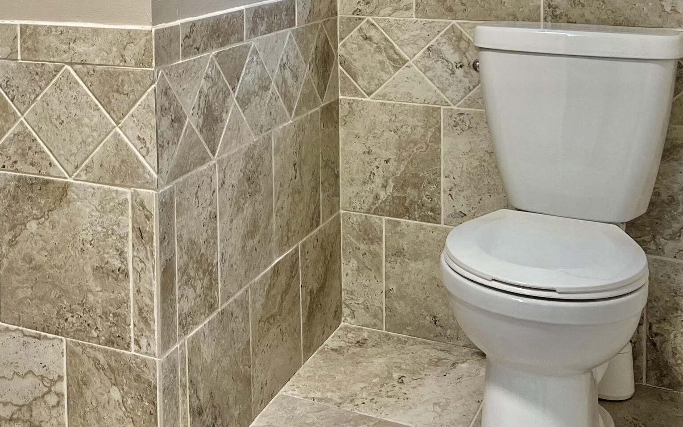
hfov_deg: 36.3
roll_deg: +1.5
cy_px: -50
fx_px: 1005
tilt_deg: -1.4
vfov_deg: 22.5
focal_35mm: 54
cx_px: 140
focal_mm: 5.7
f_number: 1.5
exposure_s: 1/60
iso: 80
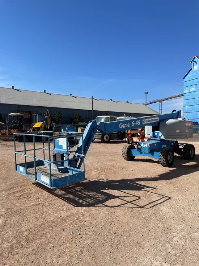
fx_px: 199
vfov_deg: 67.3
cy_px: 133
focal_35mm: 26
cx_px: 100
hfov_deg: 53.1
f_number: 1.6
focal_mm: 4.2
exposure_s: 1/6135
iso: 50
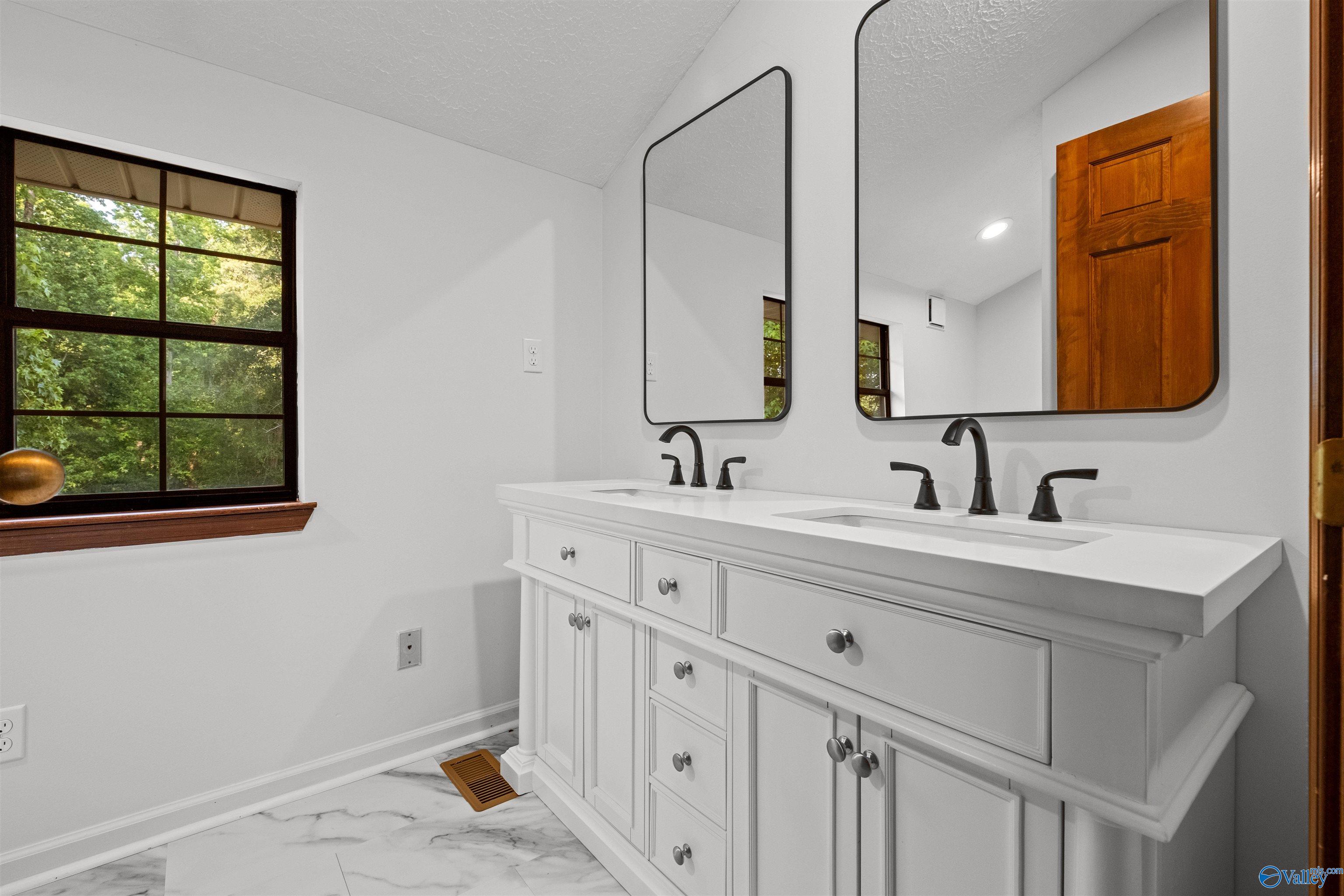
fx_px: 560
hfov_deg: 100.4
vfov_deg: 77.3
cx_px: 672
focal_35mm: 15
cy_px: 448
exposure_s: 1/3
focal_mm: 10
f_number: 7.1
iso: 640
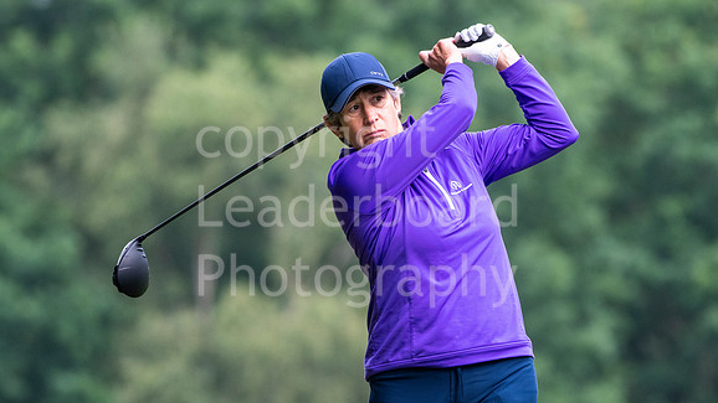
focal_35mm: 584
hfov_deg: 3.7
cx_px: 359
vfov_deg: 2.1
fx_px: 11117
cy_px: 218
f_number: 5.6
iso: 1250
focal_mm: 370
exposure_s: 1/1000
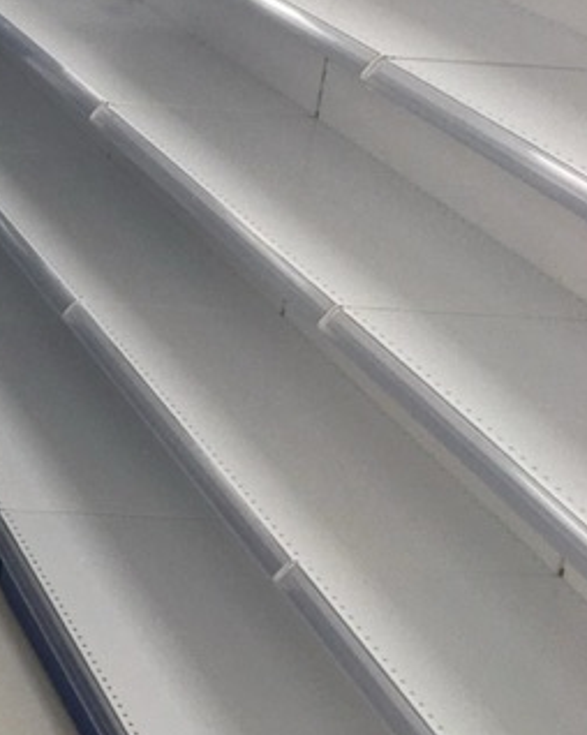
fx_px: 1935
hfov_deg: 14.8
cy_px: 32
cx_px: -506
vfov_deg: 20.9
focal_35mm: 89
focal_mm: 4.15
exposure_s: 1/102
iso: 25
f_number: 2.2
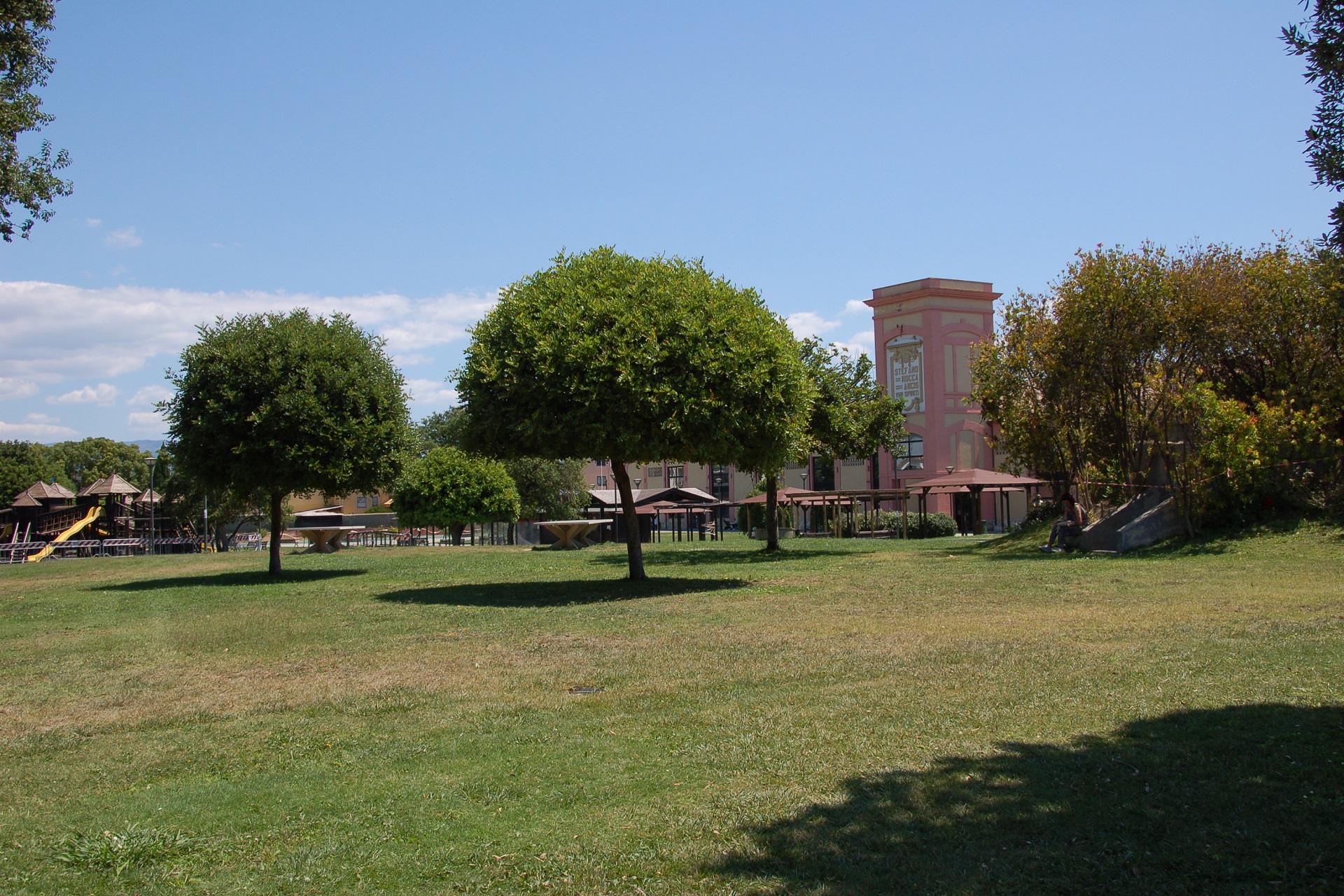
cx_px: 672
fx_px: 1344
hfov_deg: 53.1
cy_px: 448
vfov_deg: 36.9
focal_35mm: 36
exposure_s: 1/400
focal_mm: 24
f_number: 10
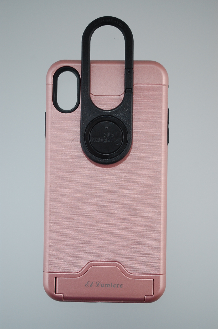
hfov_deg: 20.5
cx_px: 109
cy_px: 164
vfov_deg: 30.6
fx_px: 602
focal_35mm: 66
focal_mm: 44
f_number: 5.3
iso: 450
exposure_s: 1/30
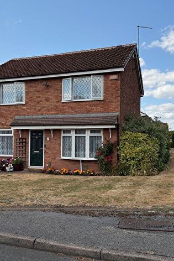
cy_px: 134
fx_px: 268
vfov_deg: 51.9
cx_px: 66
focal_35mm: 37
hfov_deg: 35.8
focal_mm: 6.76
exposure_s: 1/3953
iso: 100
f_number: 1.78
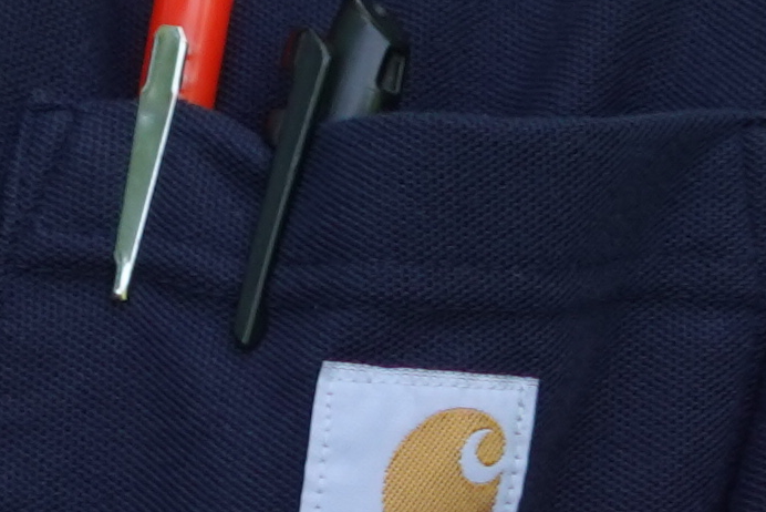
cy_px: -1113
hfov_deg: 6.4
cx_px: 573
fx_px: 6897
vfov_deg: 4.1
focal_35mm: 324
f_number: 2.8
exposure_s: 1/160
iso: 125
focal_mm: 15.67
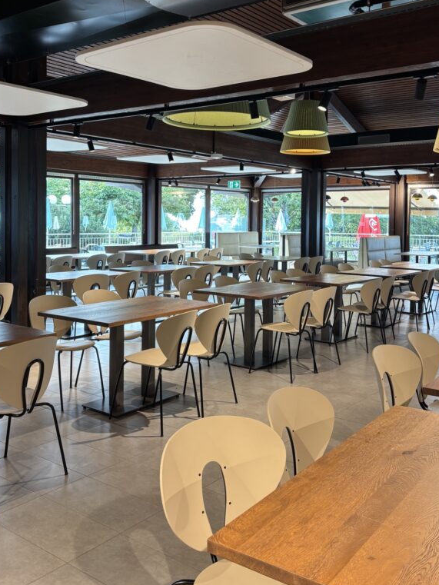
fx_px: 592
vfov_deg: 52.3
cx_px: 224
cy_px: 235
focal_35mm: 35
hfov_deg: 40.7
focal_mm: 5.96
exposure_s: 1/100
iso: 80
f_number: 1.6
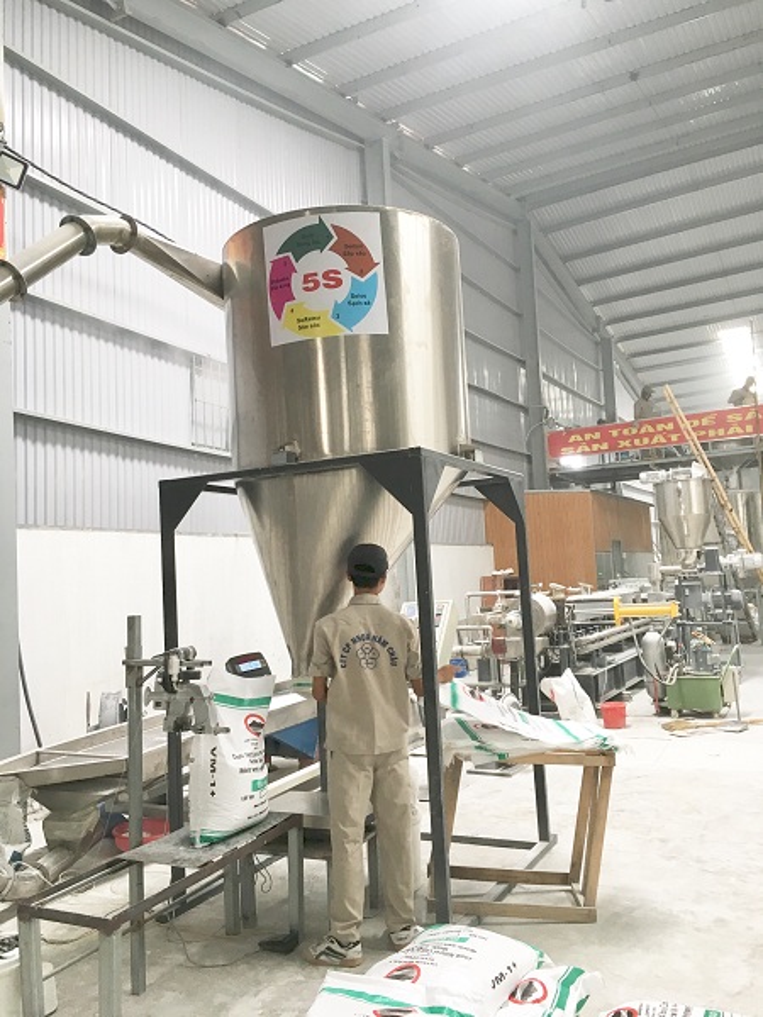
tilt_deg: +4.1
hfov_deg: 48.2
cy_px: 508
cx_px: 382
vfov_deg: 61.7
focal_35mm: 29
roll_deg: +2.1
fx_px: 852
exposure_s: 1/33
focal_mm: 4.15
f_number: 2.2
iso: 100
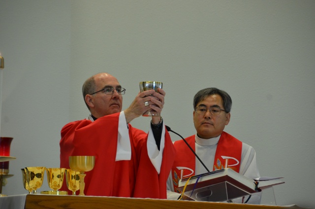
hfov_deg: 8.1
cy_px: 104
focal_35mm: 255
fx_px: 2227
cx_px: 158
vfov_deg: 5.4
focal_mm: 170
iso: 1600
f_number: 5.6
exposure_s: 1/60
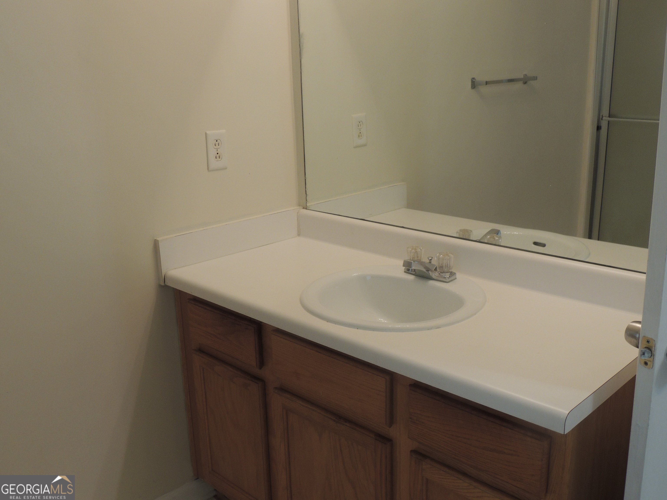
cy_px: 250
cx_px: 334
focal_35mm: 35
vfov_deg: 40.7
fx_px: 674
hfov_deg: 52.6
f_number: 3.3
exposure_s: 1/50
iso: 200
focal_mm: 6.2
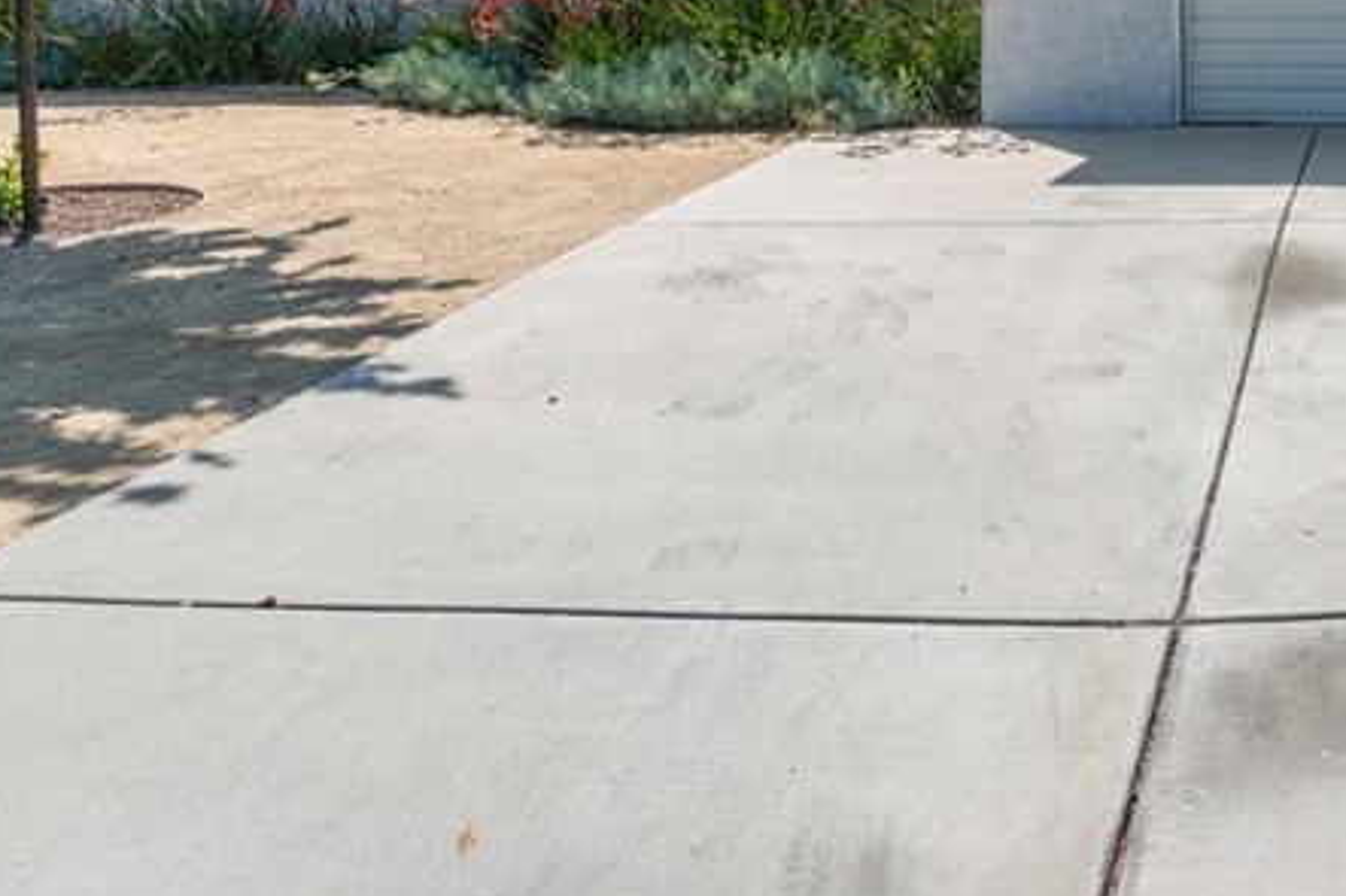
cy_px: -70
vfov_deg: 32.1
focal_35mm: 37
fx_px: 1383
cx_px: 1370
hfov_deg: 43.7
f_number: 9
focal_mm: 16
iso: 250
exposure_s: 1/800
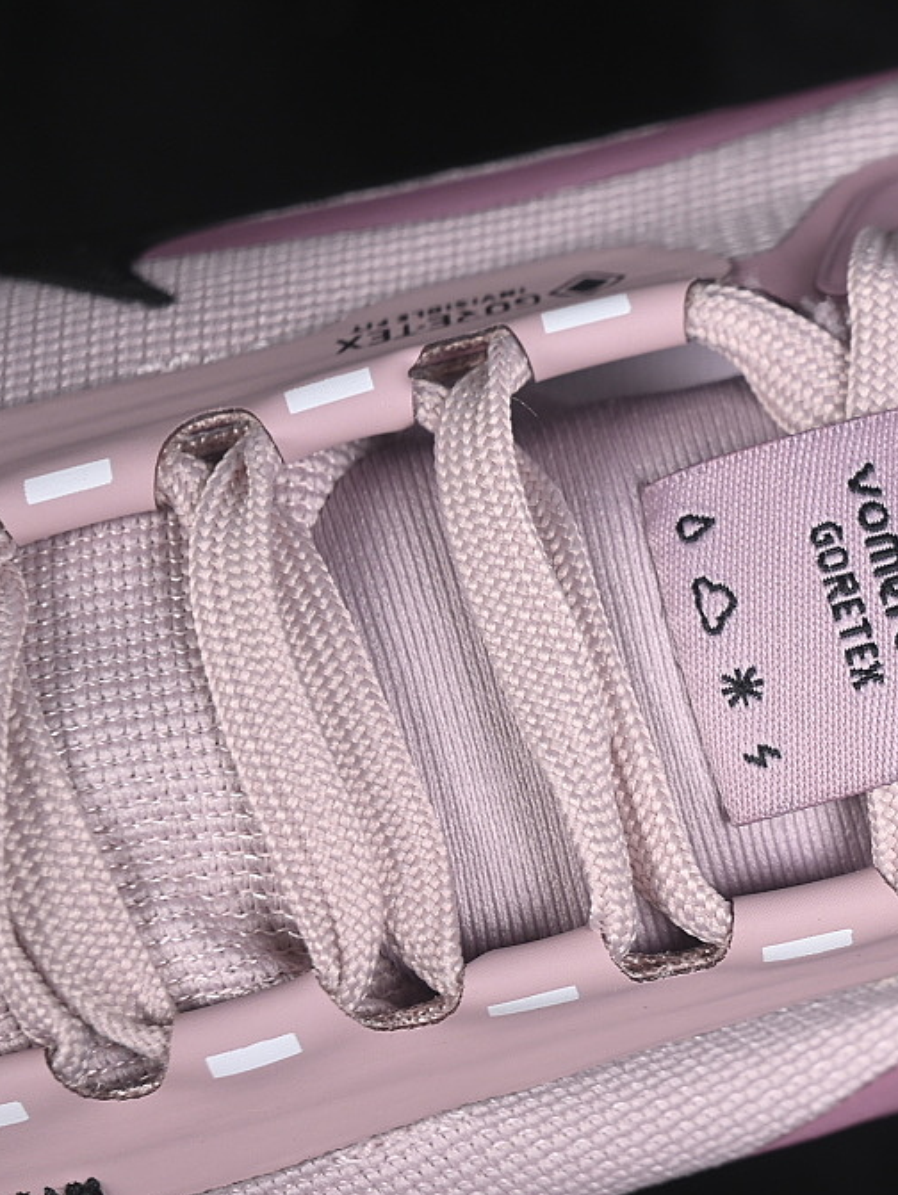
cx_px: 953
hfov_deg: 12.6
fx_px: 4009
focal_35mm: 116
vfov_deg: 17.0
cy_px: 565
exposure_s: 1/80
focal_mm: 50
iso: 160
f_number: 7.1
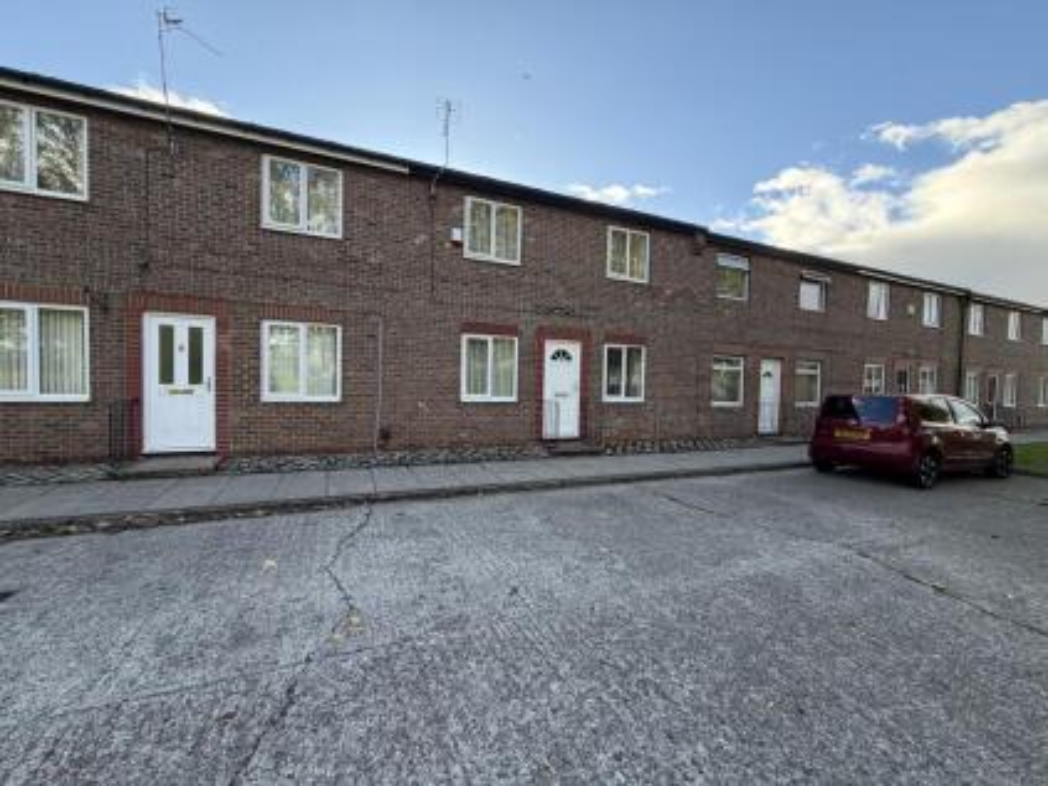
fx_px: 424
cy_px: 393
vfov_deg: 85.6
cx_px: 524
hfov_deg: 102.1
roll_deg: -1.8
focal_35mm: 14
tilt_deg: -0.8
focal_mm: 2.22
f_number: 2.2
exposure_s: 1/233
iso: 50
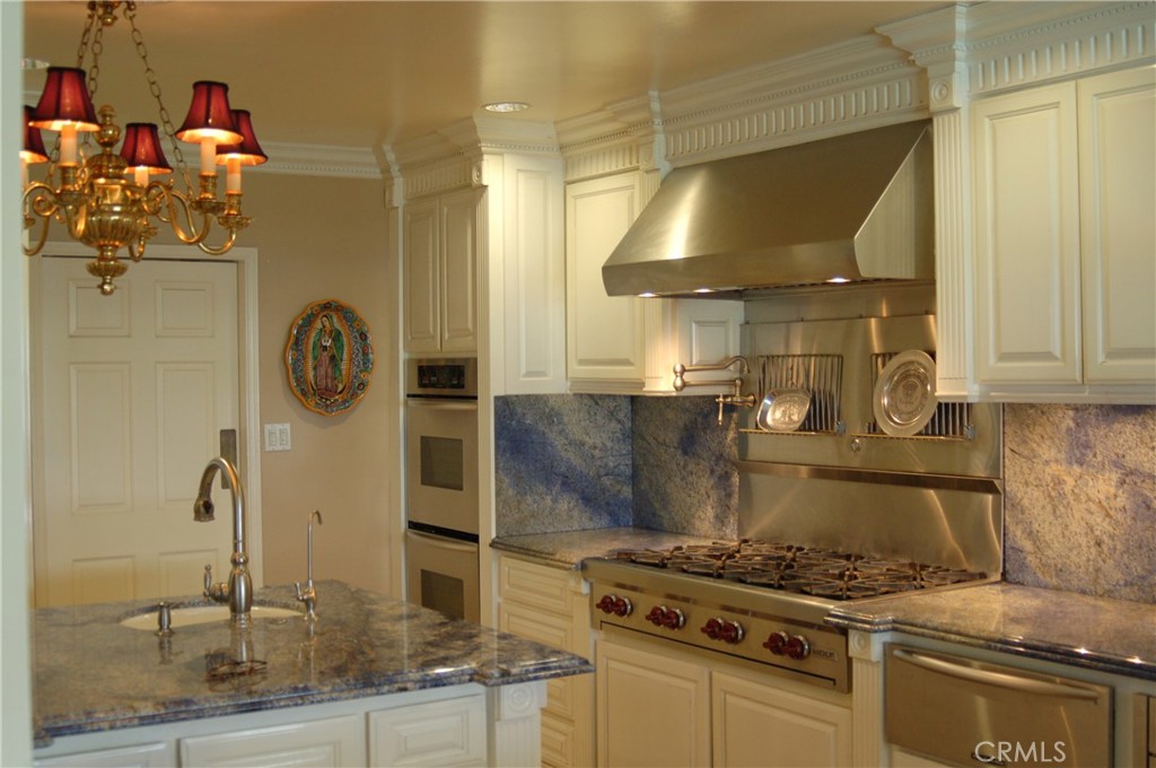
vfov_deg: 31.8
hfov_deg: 46.5
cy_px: 384
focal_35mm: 42
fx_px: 1347
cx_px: 578
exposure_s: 1/60
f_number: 3.3
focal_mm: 28
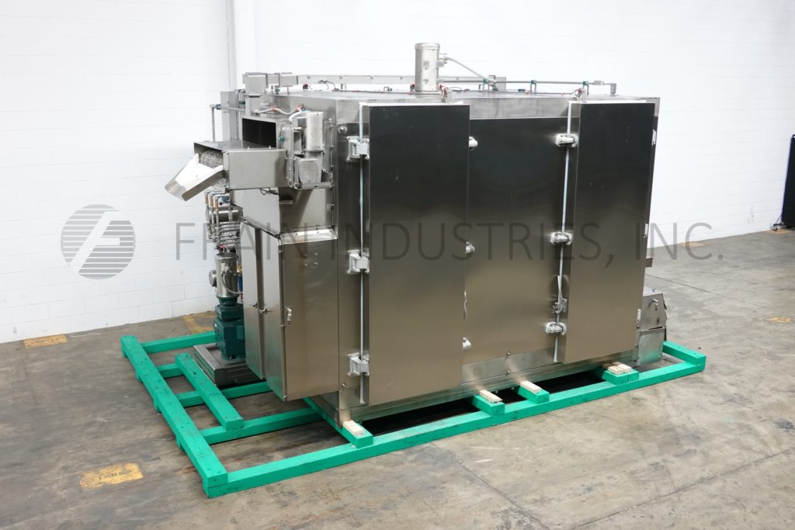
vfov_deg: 37.9
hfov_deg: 54.4
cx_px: 398
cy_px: 265
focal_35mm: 35
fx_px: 773
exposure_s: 1/40
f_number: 3.5
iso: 400
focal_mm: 13.03
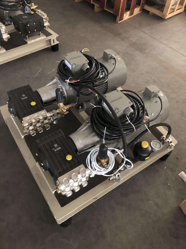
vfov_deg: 63.4
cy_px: 124
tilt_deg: -50.2
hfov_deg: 49.7
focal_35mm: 28
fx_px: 201
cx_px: 93
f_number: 1.8
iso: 125
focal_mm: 3.99
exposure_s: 1/4
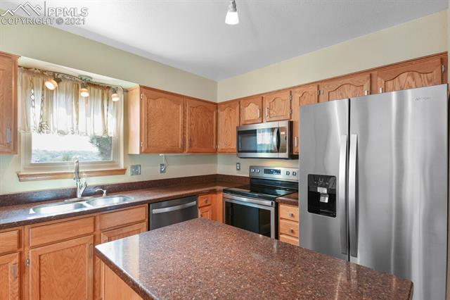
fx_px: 212
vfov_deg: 70.4
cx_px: 225
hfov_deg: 93.3
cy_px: 150
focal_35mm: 17
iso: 250
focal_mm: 17
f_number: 9
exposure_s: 1/3
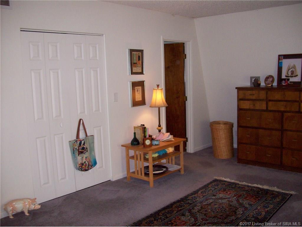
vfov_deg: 39.7
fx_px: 314
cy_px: 114
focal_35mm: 36
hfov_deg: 51.4
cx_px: 151
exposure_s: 1/64
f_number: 2.7
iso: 140
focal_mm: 6
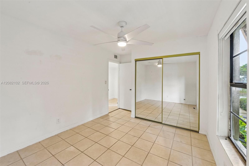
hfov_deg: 104.3
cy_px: 83
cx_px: 124
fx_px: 97
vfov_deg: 81.2
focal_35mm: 14
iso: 200
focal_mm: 14
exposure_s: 1/1.67
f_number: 9
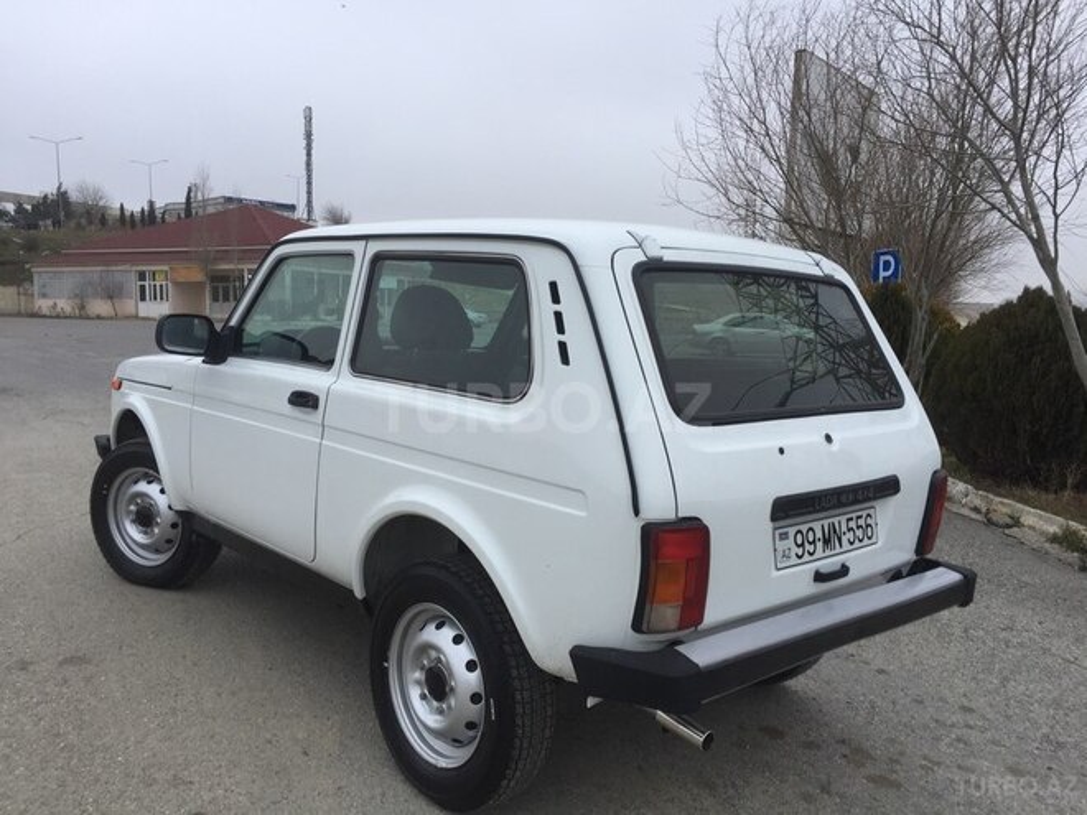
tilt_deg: -6.5
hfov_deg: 61.7
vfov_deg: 48.2
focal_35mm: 29
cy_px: 408
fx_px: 911
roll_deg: +0.6
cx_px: 544
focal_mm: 4.15
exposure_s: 1/50
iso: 40
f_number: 2.2
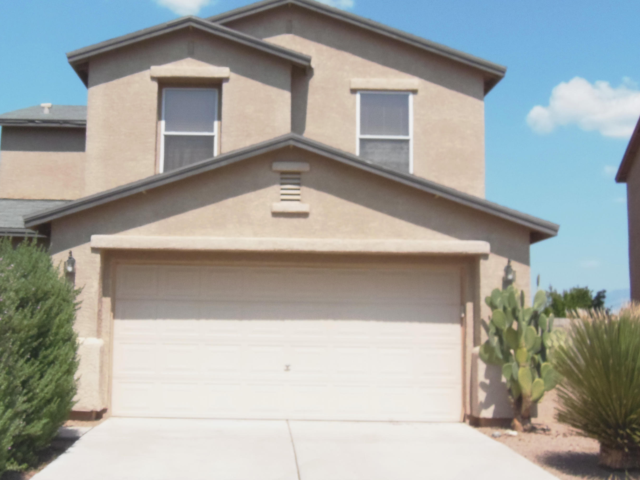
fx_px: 795
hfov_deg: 43.6
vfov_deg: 33.6
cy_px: 234
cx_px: 254
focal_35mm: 43
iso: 400
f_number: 6.3
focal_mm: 6.5
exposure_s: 1/1250
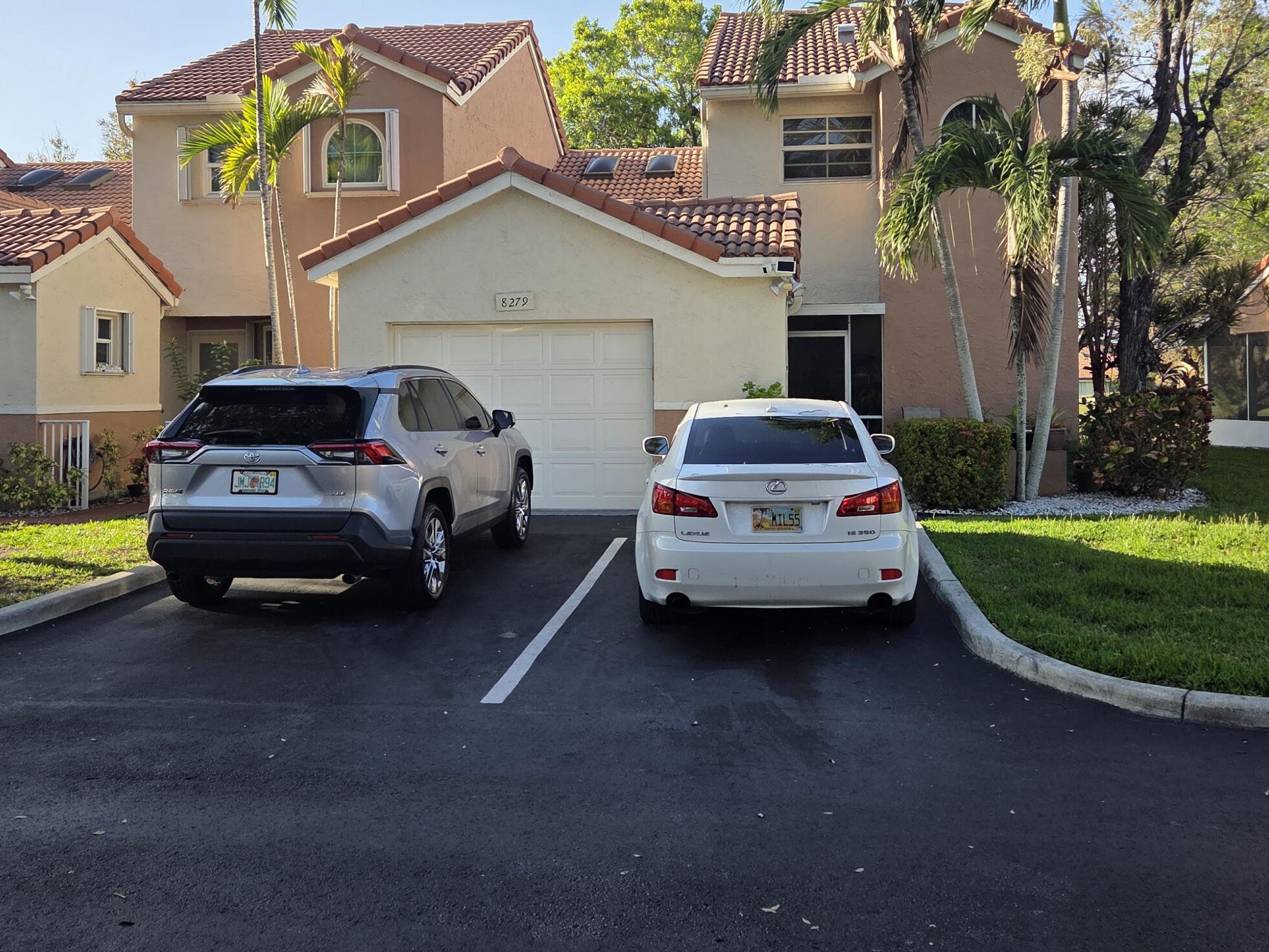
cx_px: 643
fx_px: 1283
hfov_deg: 52.6
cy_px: 391
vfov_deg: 40.6
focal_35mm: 35
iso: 80
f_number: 1.8
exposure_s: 1/2175
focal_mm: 5.4
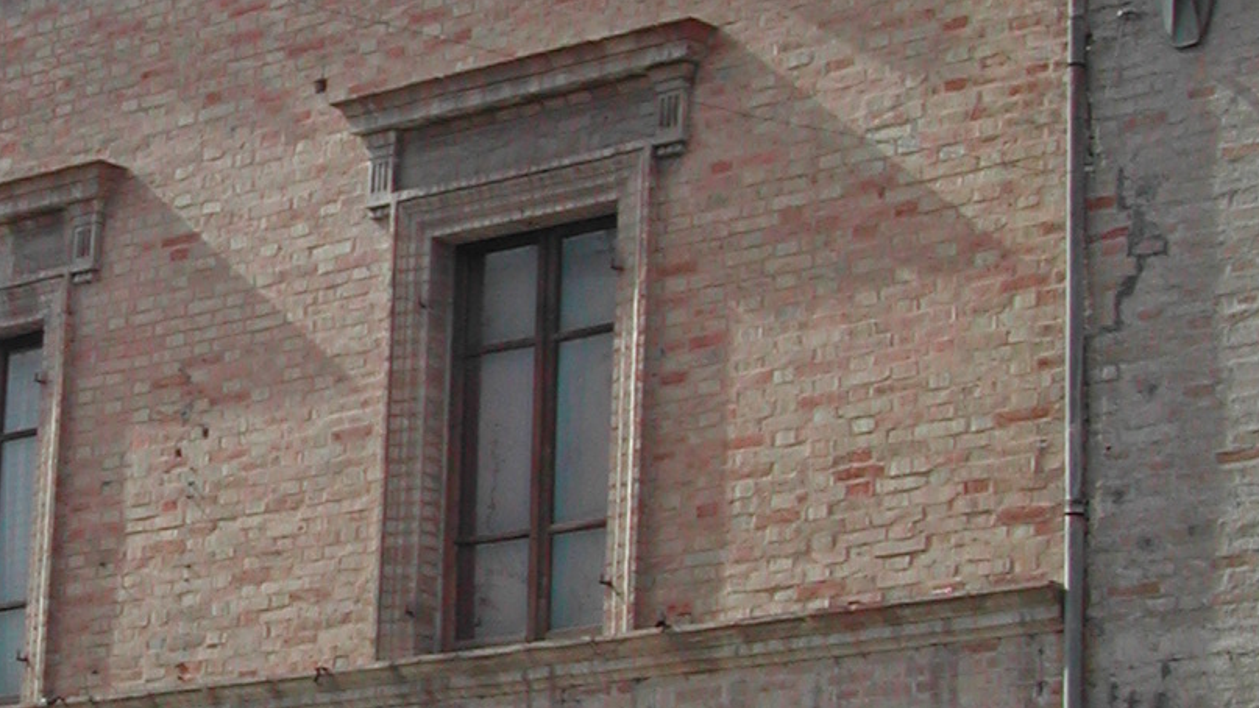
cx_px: 192
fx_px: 4340
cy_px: 318
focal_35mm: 130
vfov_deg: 9.3
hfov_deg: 16.3
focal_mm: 10.1
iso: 100
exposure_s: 1/178
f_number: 8.4
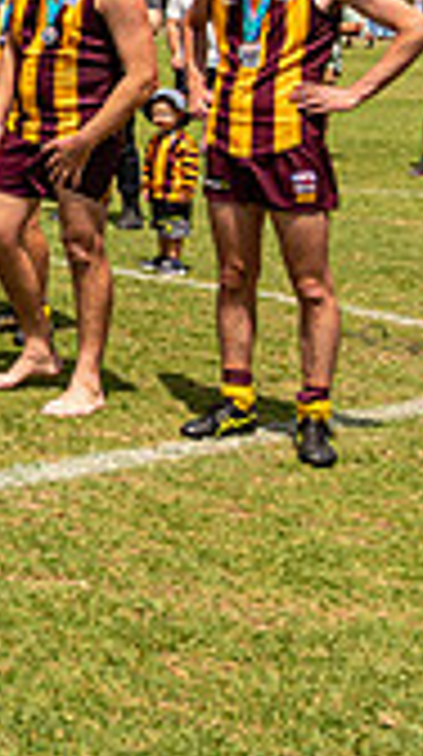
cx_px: -796
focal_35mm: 87
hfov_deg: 10.4
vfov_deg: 23.4
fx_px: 1742
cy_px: -20
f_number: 8
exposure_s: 1/800
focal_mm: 16
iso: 200
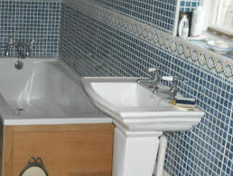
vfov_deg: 18.7
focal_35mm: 79
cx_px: 35
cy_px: 103
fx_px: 532
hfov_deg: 24.2
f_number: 2.8
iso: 200
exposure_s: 1/60
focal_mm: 5.7
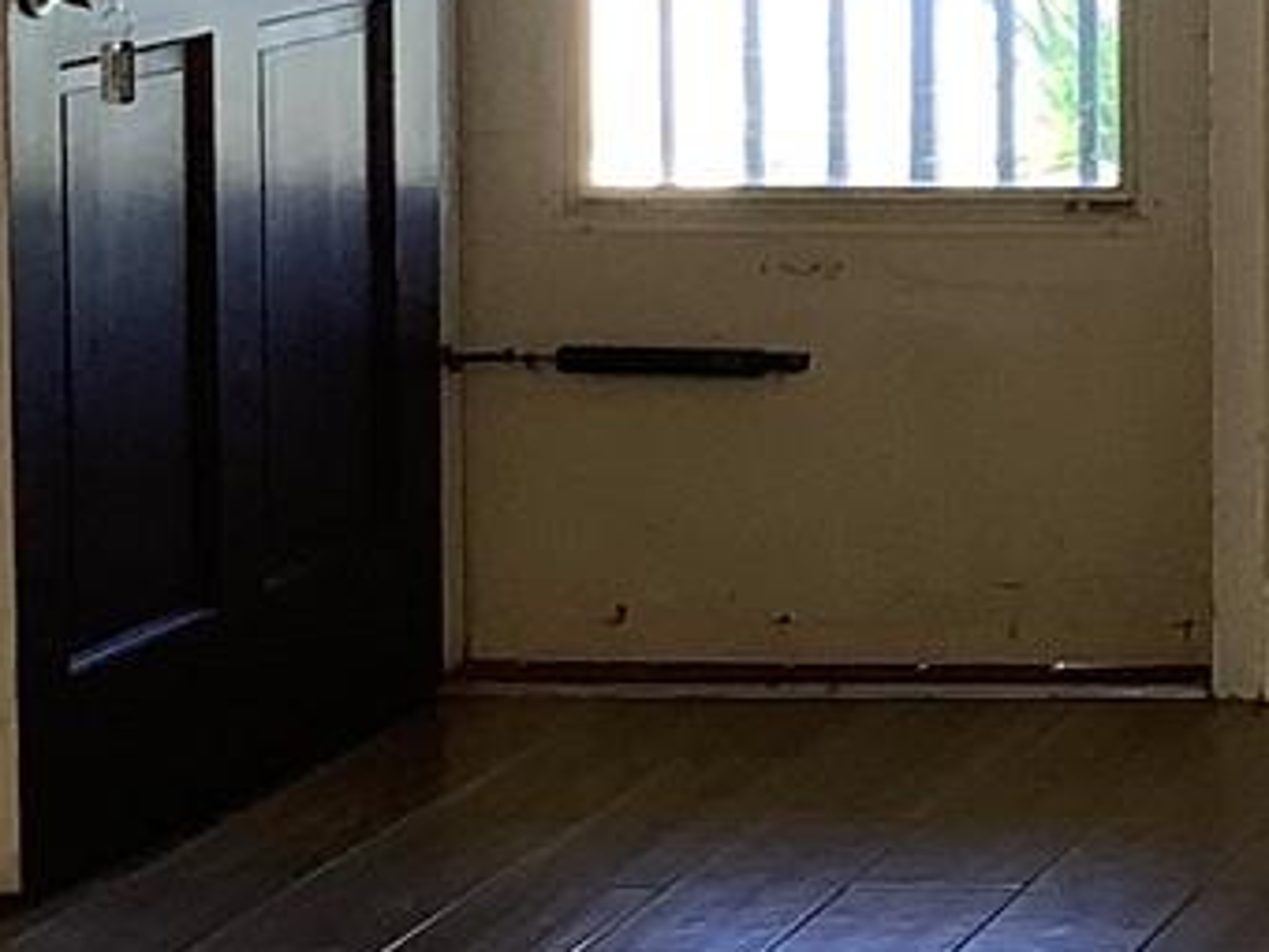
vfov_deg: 10.0
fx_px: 5352
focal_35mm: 146
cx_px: 2497
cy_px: -258
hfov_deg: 12.1
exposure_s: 1/60
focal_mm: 3.3
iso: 50
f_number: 2.4
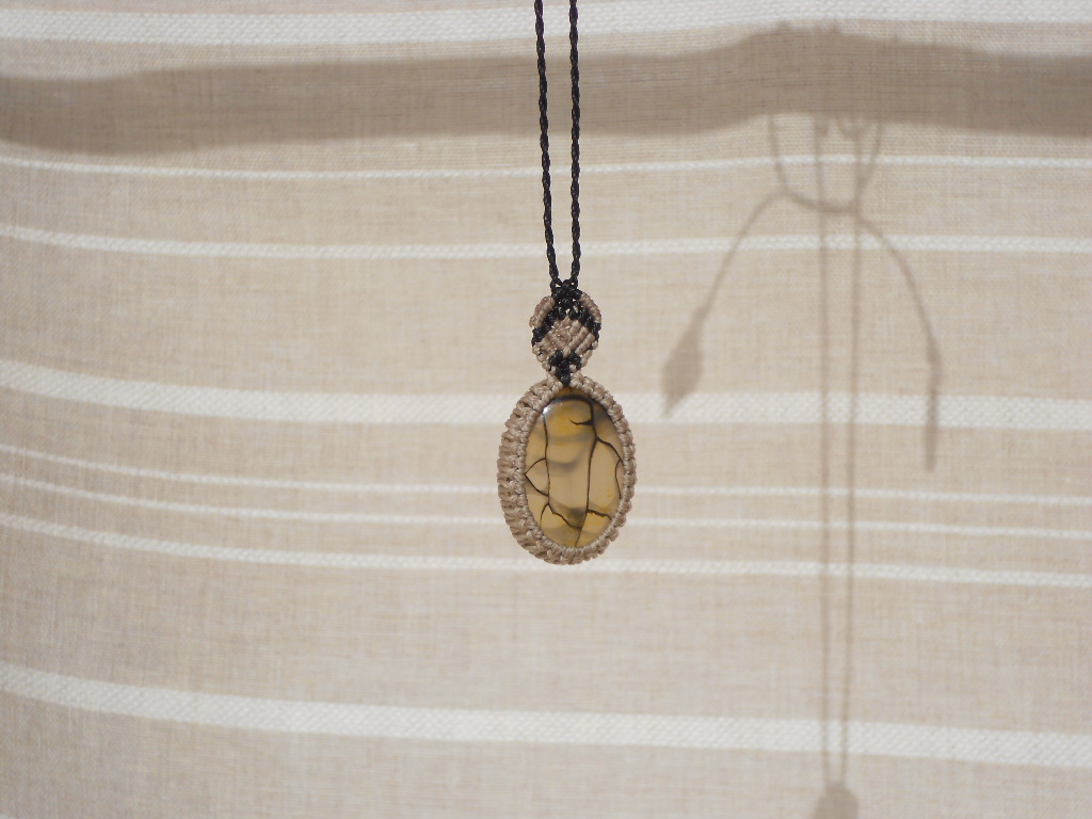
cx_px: 546
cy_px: 410
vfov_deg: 13.1
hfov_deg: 17.4
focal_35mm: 113
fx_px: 3565
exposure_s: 1/1000
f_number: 6
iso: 80
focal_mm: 20.1
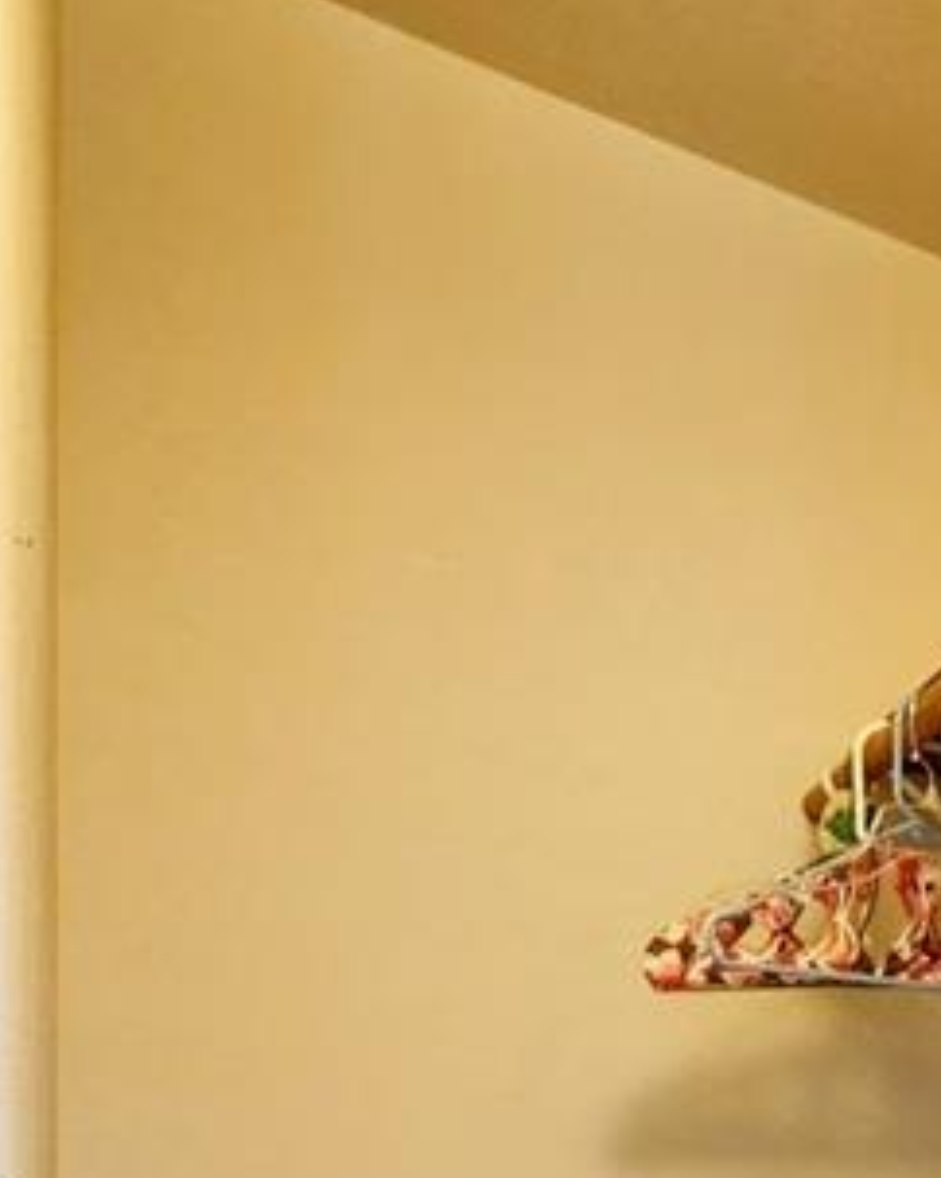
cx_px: 1155
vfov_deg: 19.6
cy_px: 1575
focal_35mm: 89
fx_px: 3101
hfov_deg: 16.5
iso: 200
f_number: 1.8
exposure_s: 1/120
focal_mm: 5.4
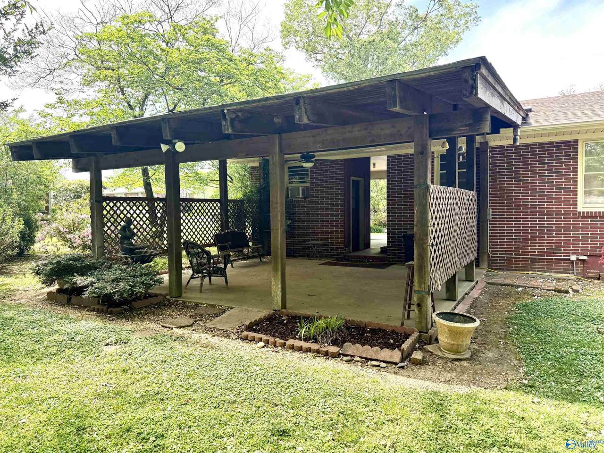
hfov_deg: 71.6
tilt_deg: -2.0
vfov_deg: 56.8
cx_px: 302
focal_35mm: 24
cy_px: 226
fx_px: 419
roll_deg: +0.9
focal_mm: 6.76
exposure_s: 1/1122
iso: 100
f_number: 1.78
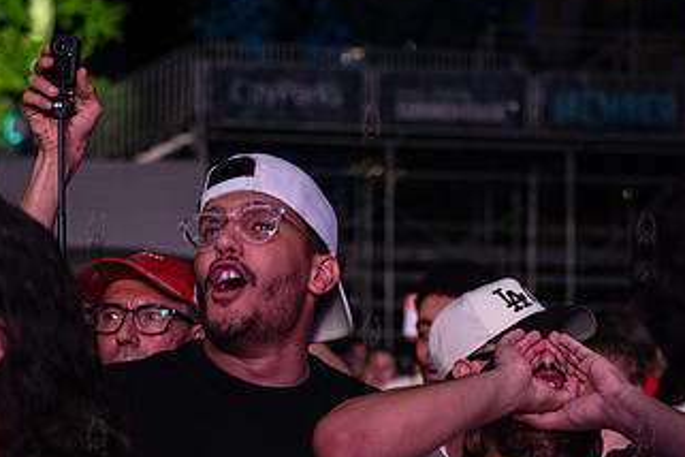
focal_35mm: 94
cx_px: 369
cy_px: 346
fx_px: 1788
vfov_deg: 14.5
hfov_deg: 21.7
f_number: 3.2
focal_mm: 52
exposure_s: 1/250
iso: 8000
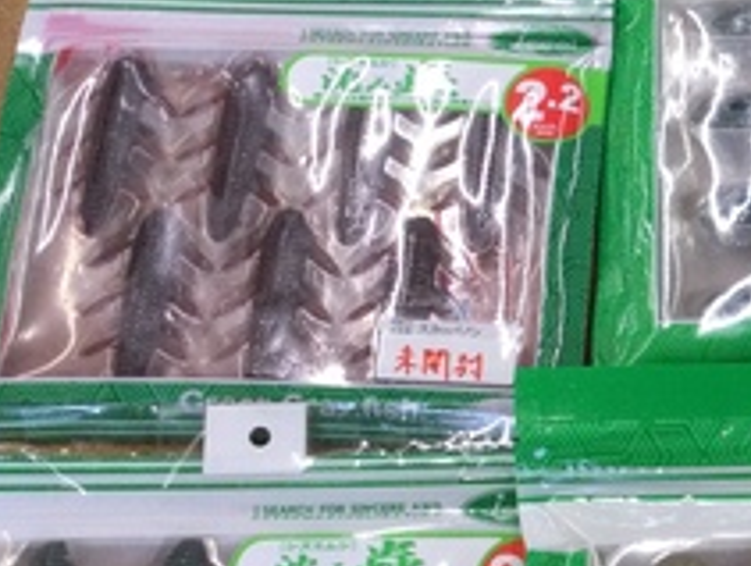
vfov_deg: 16.8
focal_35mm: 88
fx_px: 1912
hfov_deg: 19.9
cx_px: 1039
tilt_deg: -71.2
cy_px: 377
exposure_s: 1/30
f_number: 2.4
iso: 25
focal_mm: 3.3
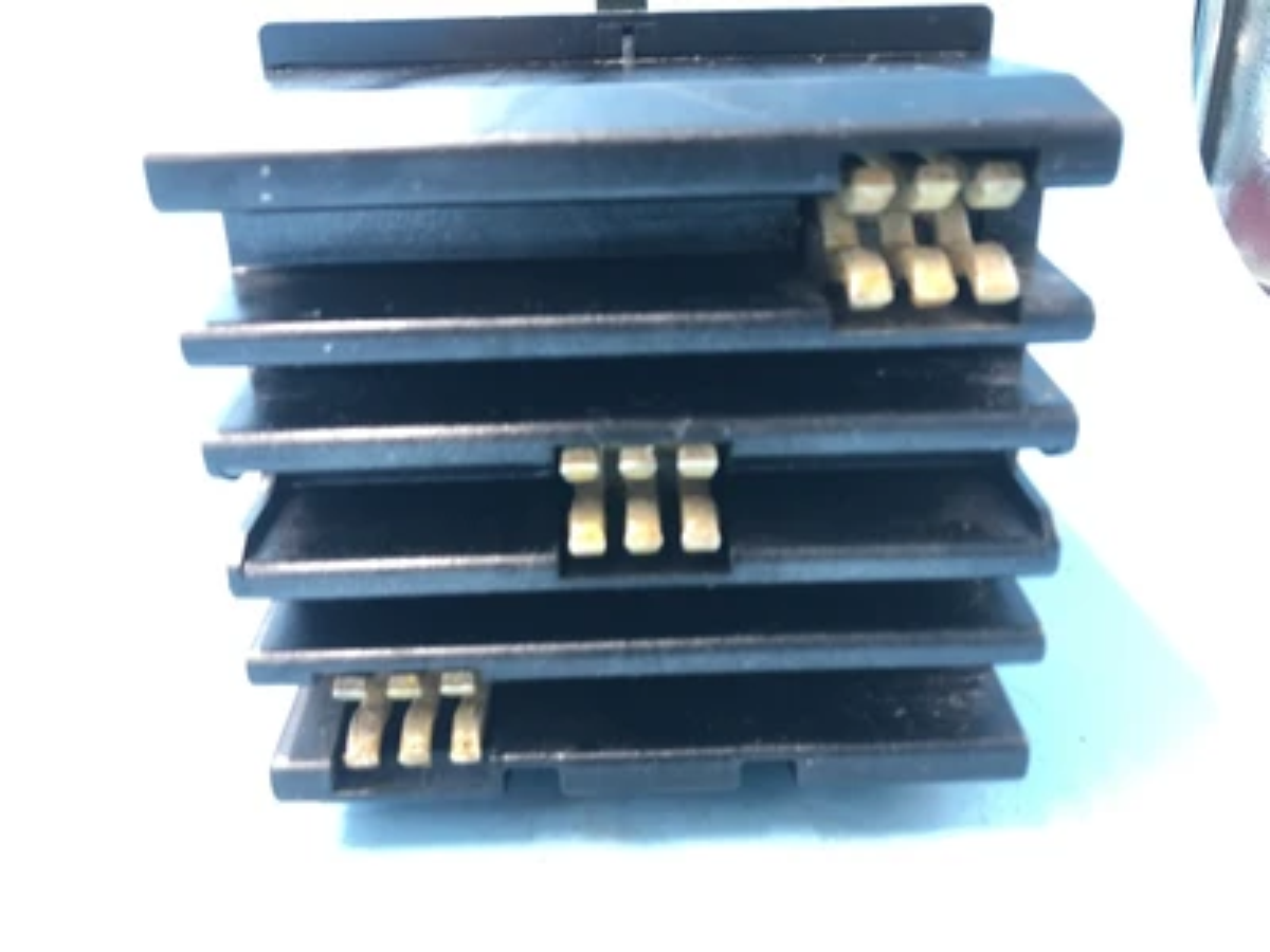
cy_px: 476
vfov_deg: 49.7
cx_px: 635
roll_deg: -1.7
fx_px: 1027
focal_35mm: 28
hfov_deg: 63.4
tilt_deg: -22.1
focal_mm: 3.99
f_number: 1.8
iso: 40
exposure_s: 1/20
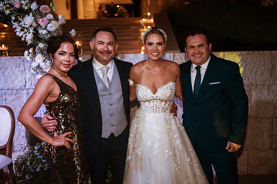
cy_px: 92
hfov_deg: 54.5
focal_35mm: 35
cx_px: 138
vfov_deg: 37.8
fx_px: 269
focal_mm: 35
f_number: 1.8
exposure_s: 1/200
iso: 1000
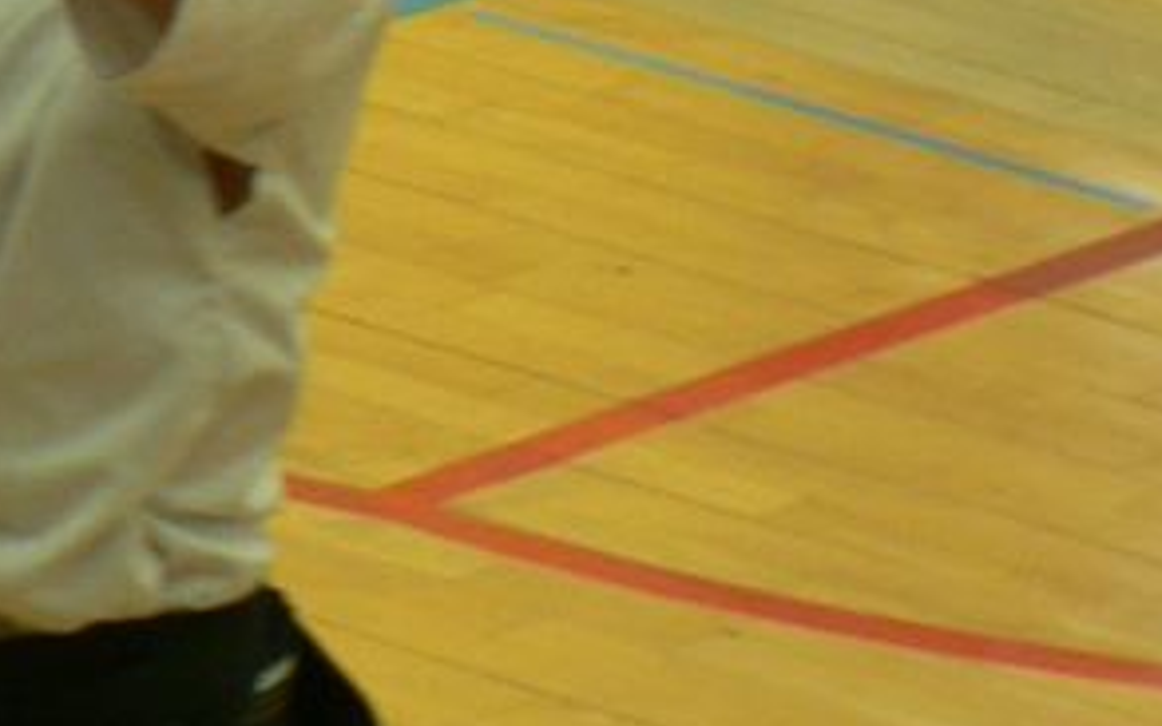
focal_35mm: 939
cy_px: 393
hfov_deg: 2.2
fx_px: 29731
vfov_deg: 1.4
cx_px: -151
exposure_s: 1/30
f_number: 3.3
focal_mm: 35.9
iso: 100
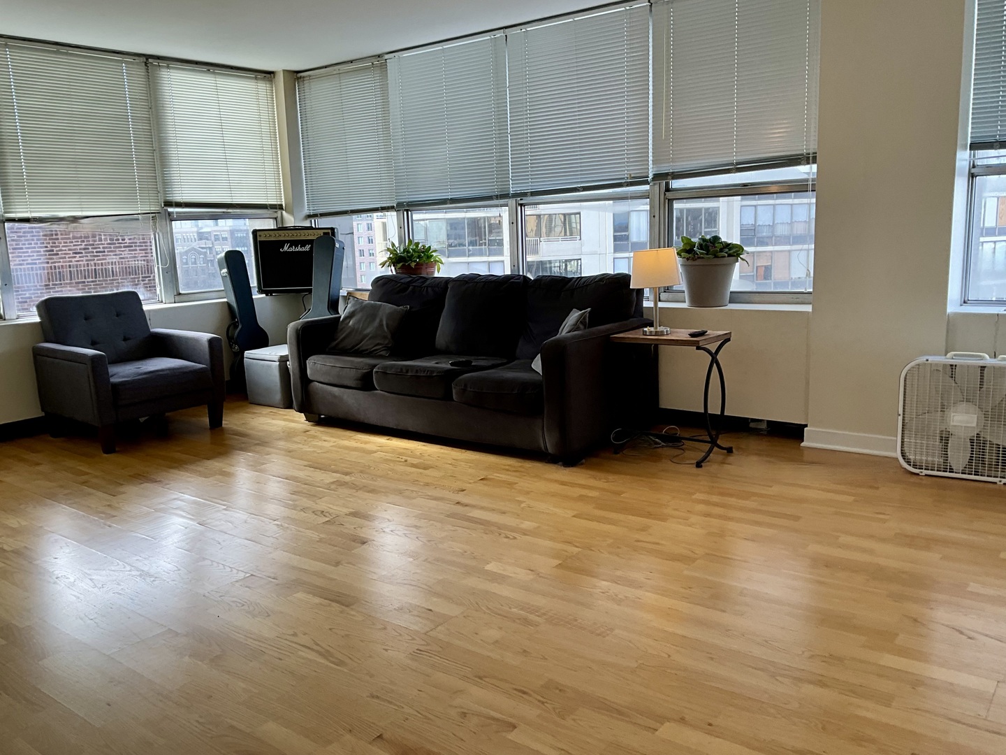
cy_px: 378
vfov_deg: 48.2
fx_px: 843
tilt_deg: -9.8
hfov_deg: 61.7
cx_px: 503
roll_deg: +1.6
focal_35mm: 29
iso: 32
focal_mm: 3
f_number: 1.8
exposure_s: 1/120
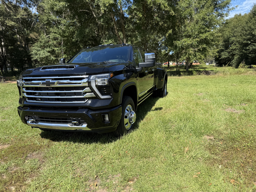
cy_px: 96
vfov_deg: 56.8
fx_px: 177
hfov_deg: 71.6
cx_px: 128
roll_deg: +1.4
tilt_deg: -6.9
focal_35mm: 24
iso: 80
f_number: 1.78
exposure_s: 1/1949
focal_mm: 6.76
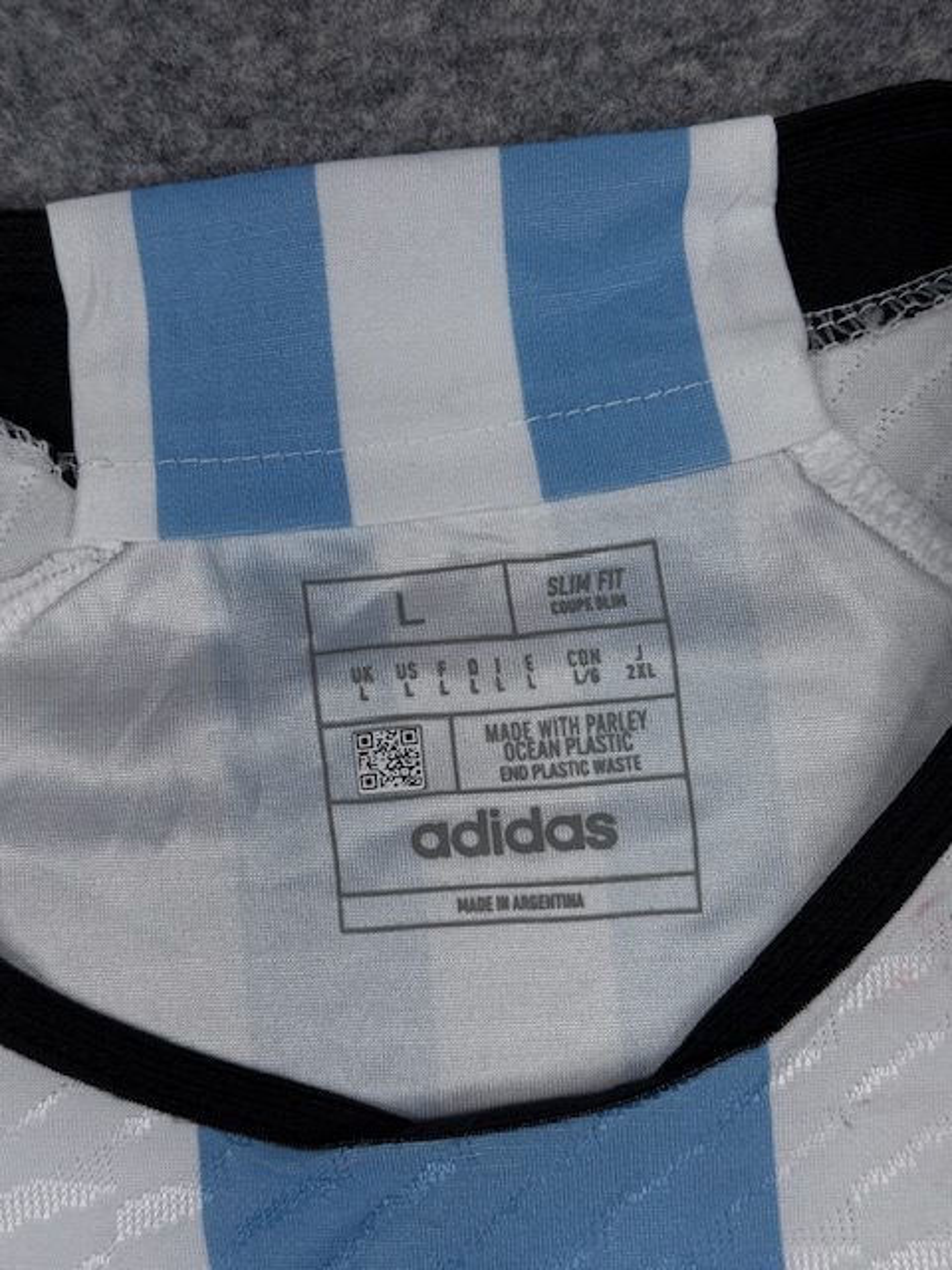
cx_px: 476
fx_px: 1760
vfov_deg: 39.7
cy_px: 635
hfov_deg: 30.3
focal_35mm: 48
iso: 64
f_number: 1.78
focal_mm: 6.76
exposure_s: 1/490
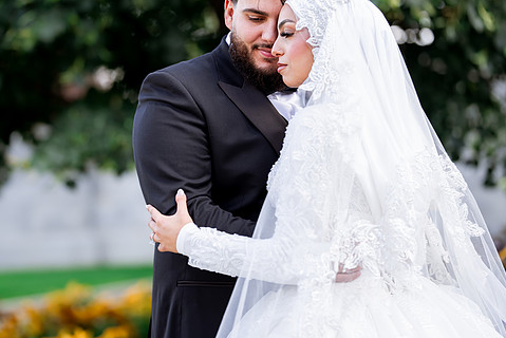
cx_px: 213
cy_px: 146
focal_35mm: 109
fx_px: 1533
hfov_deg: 18.7
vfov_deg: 12.6
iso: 200
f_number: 2
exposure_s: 1/800
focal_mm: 90
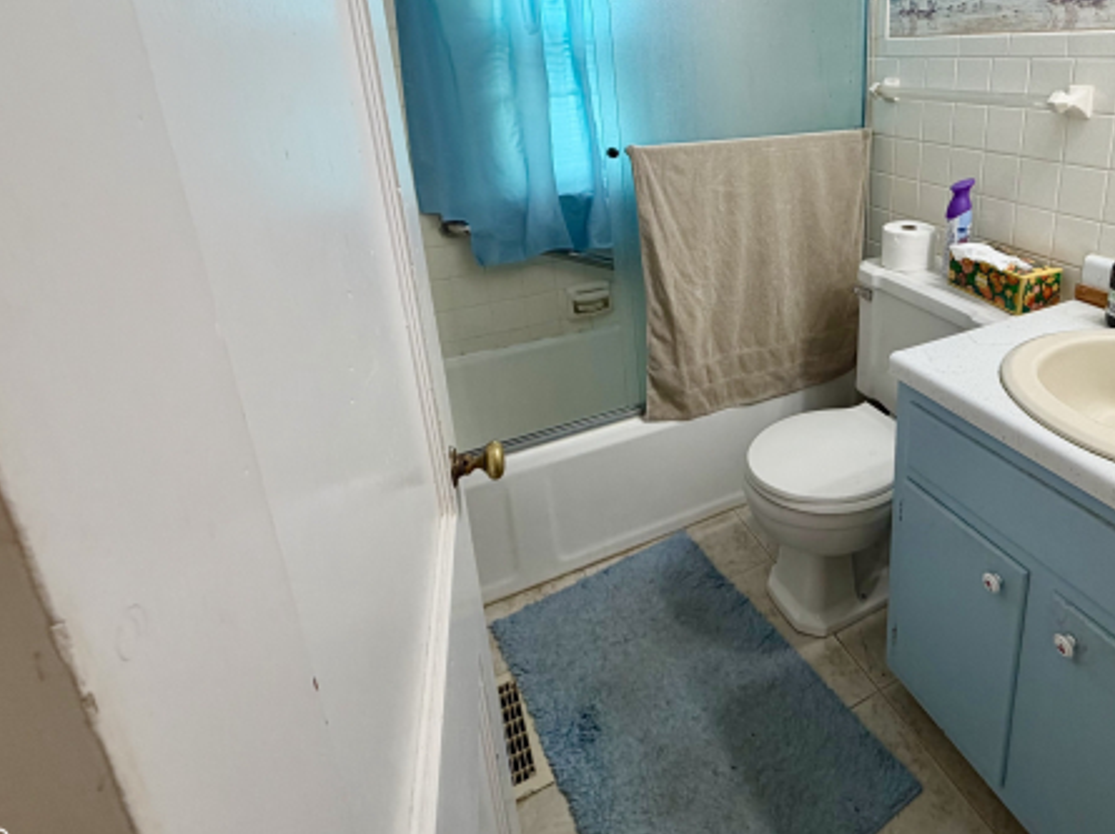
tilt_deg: -16.5
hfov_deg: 75.7
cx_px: 773
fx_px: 676
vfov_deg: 61.2
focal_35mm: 21
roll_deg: +1.4
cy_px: 250
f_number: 2.2
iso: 160
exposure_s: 1/120
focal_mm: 2.22
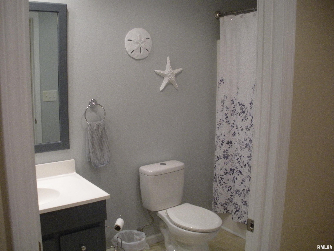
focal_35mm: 36
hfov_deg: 51.4
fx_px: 347
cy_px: 126
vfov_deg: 39.7
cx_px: 167
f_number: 3.5
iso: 400
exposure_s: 1/49.8
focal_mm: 6.3
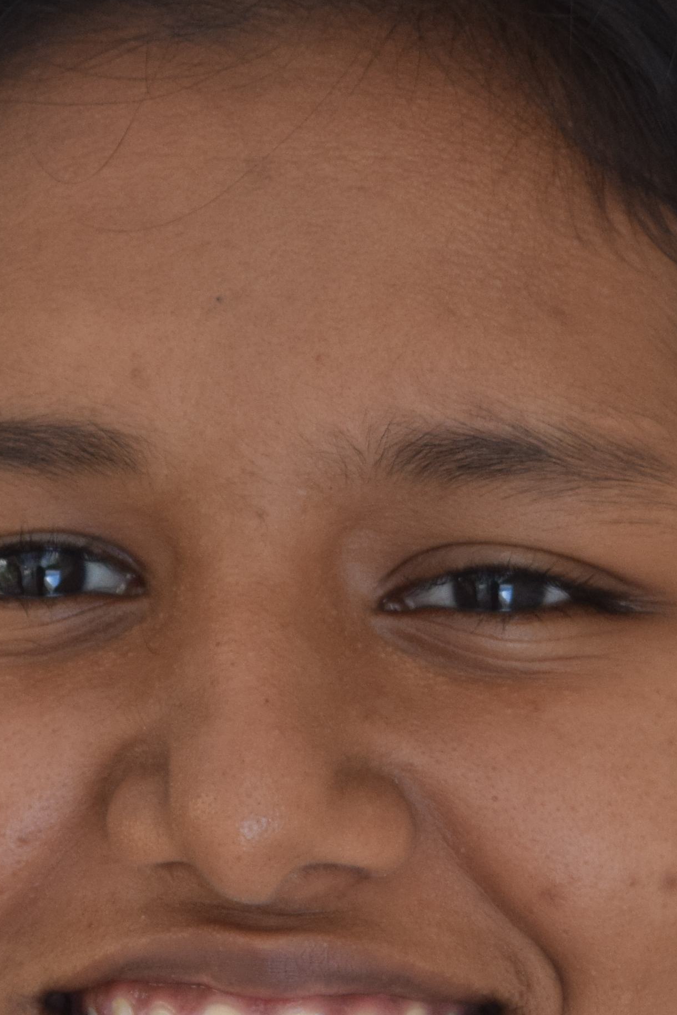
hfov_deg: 7.5
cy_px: 808
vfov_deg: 11.3
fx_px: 5134
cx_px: 337
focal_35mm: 182
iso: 400
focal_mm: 48
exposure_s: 1/200
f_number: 5.6
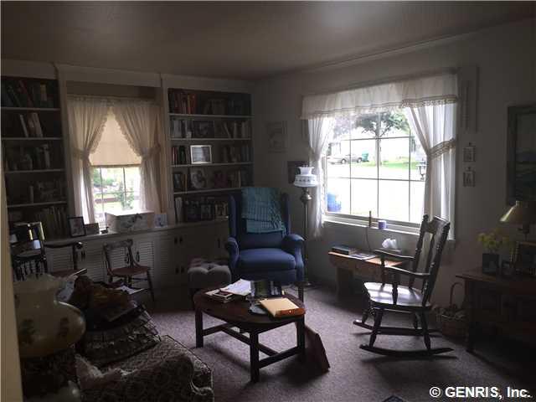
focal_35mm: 29
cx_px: 268
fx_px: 449
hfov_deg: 61.7
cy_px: 201
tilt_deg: -5.5
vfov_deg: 48.2
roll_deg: +0.2
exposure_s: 1/40
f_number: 2.2
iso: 32
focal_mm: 4.15
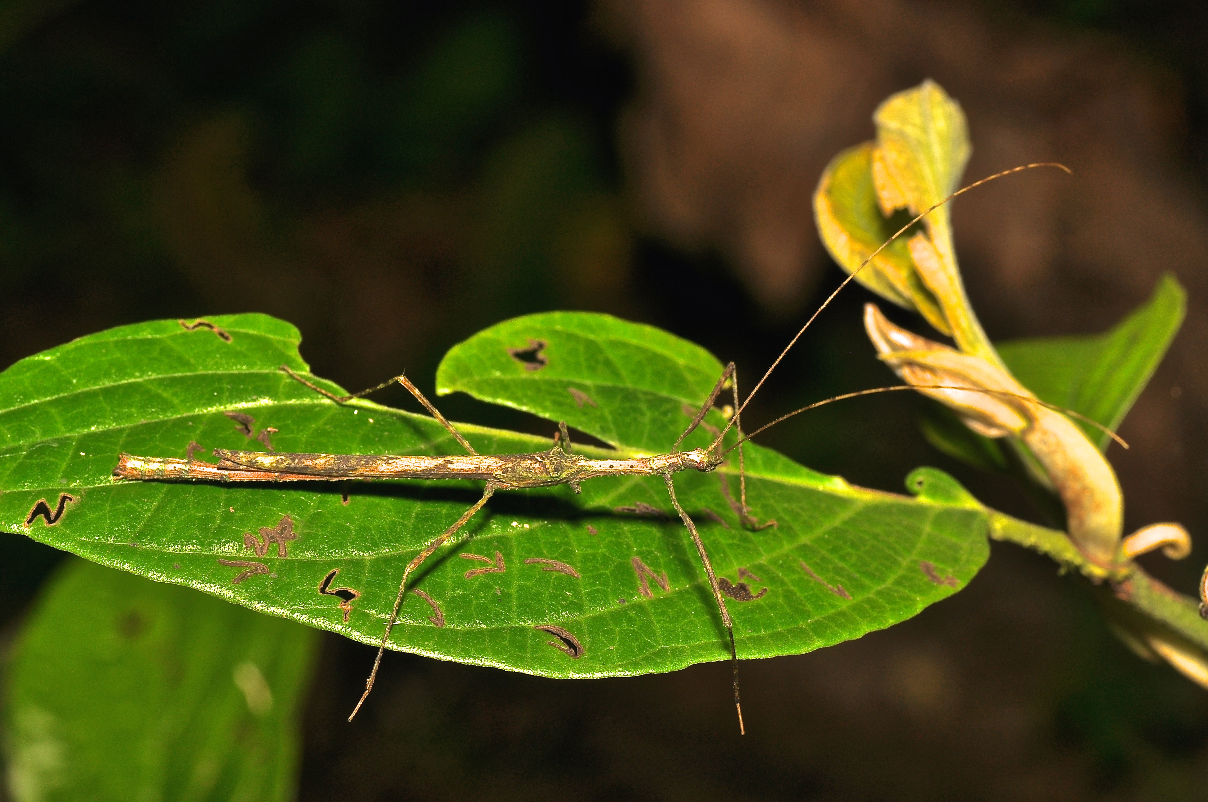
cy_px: 401
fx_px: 4524
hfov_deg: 15.2
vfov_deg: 10.1
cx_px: 604
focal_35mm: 135
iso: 160
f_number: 20
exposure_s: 1/200
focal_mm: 90
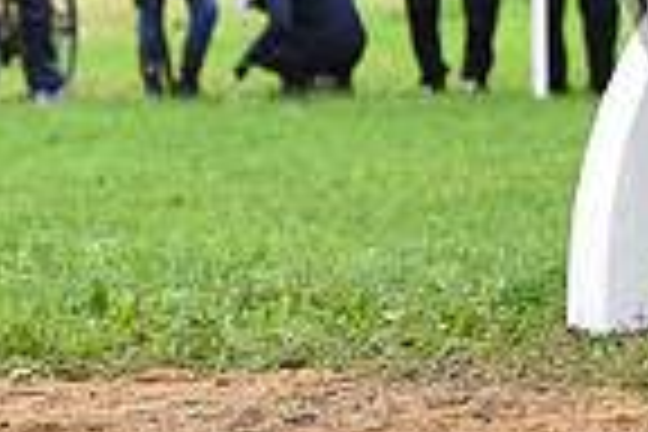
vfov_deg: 2.5
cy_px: -216
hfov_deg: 3.8
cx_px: 1008
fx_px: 9773
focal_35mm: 543
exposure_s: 1/1250
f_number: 4.5
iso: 1600
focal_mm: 135
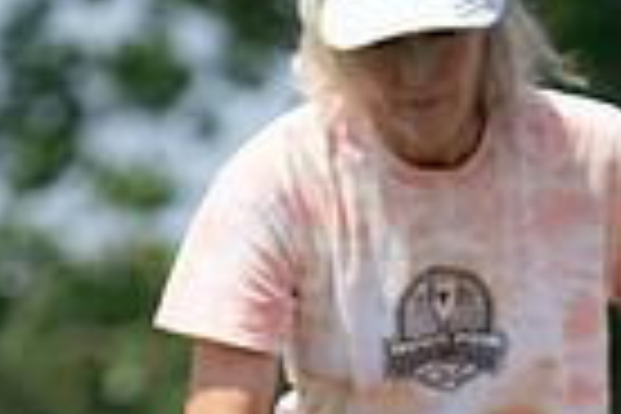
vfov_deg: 1.2
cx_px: 644
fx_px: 20578
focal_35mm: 1193
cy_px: 772
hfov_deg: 1.7
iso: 1000
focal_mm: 284
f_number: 5.6
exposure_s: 1/4000
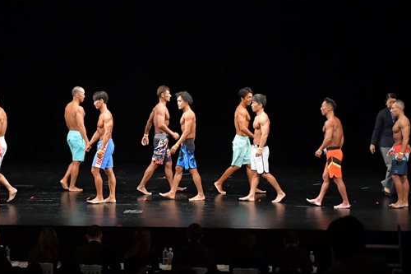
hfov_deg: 16.1
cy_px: 101
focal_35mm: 127
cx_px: 152
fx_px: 1449
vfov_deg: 10.8
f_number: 5.6
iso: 3200
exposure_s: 1/400
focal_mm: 55
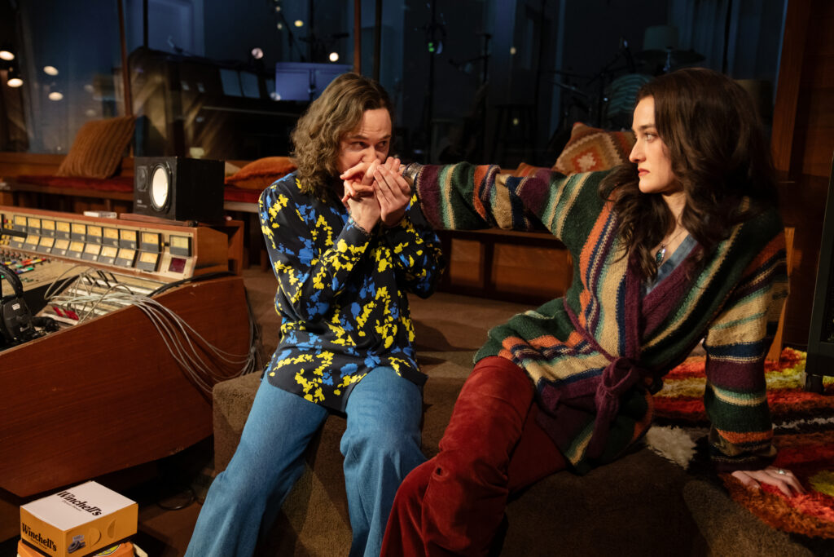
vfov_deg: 43.6
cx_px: 417
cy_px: 278
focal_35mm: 30
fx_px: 695
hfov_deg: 61.9
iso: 2500
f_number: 2.8
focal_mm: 30
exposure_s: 1/250
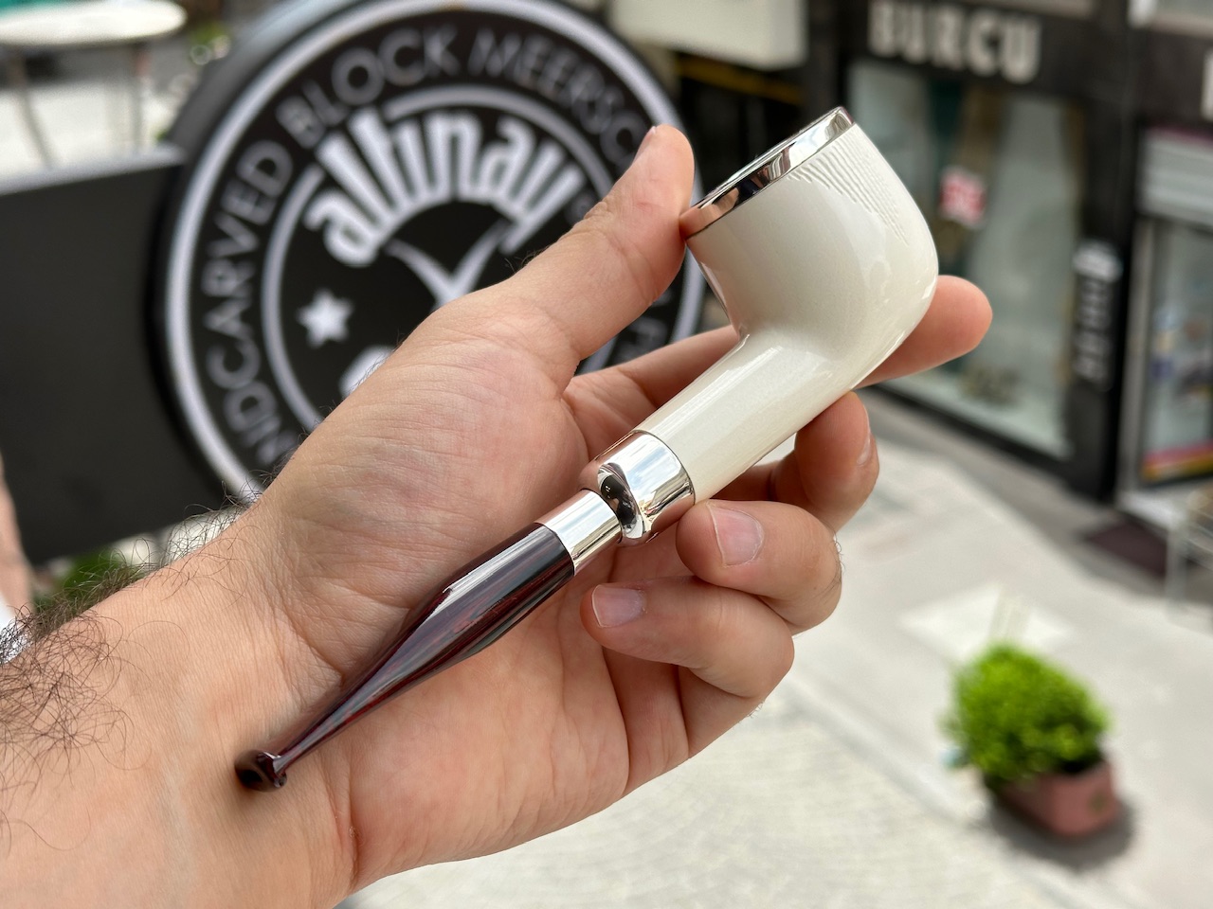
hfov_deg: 39.7
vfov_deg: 30.3
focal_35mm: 48
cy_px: 454
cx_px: 606
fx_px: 1682
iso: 64
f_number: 1.78
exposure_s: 1/1453
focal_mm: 6.86
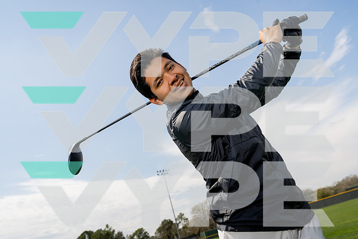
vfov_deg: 36.9
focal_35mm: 36
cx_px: 179
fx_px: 358
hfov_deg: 53.1
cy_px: 120
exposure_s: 1/250
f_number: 8
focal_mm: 36
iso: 100
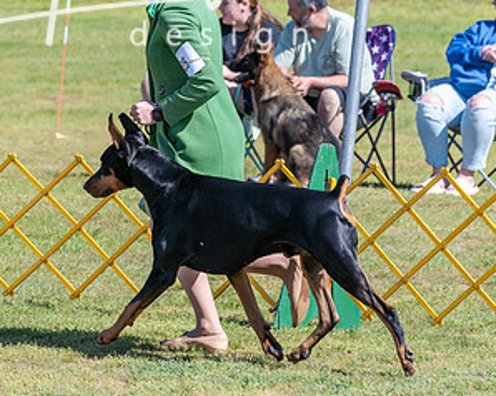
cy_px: 95
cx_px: 48
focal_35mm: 374
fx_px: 5487
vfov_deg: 4.1
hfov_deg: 5.2
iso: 400
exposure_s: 1/1250
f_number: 6.3
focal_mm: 176
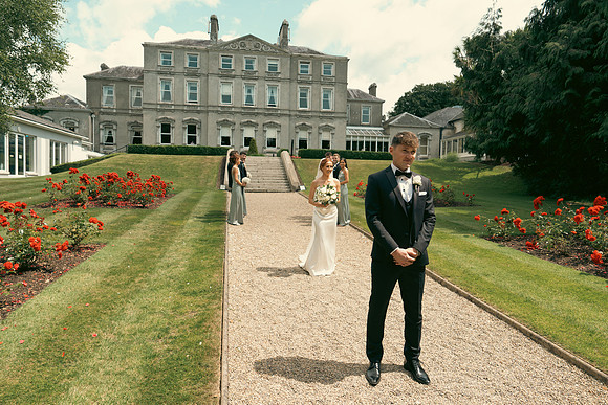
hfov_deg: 73.7
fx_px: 405
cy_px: 202
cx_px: 304
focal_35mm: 24
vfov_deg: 53.2
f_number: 5
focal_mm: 24
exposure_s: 1/160
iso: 50
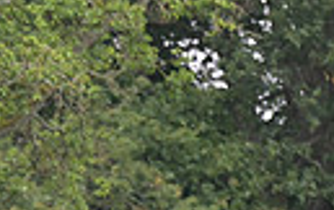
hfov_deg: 2.3
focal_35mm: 915
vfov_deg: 1.4
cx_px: -67
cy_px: 476
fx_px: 8340
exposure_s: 1/1250
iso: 4000
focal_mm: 200
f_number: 3.5
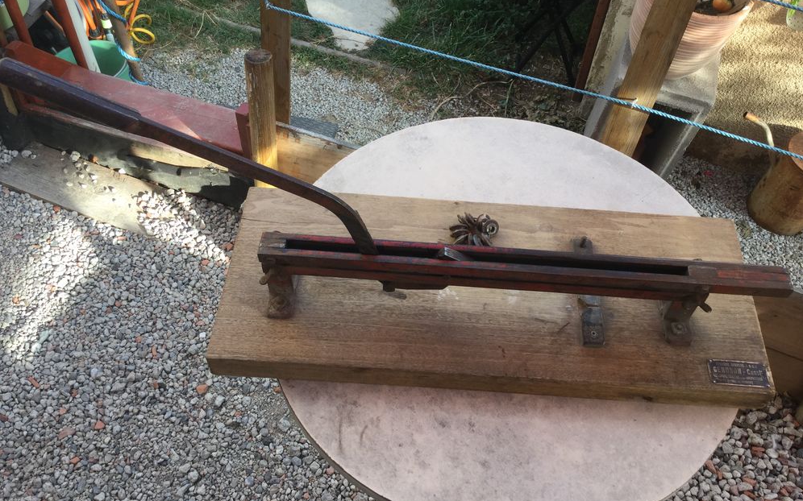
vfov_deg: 38.2
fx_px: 722
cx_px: 402
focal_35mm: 33
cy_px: 209
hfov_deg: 58.2
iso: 25
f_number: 2.4
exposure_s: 1/100
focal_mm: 3.3
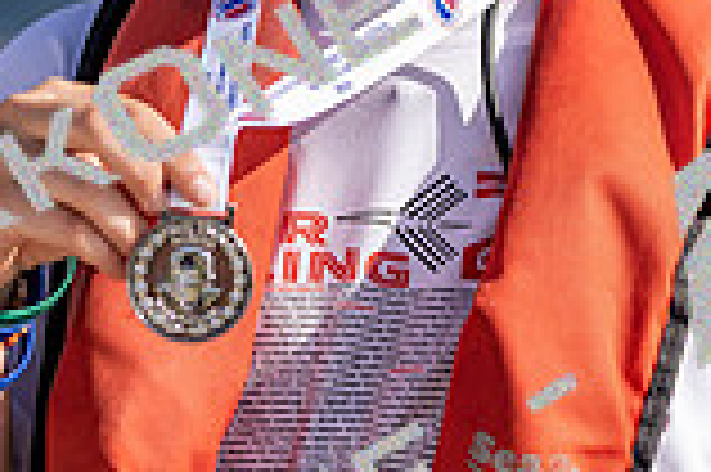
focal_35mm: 496
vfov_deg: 2.8
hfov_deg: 4.2
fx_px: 9786
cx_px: 288
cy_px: -61
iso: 64
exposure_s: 1/6400
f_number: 1.8
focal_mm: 135
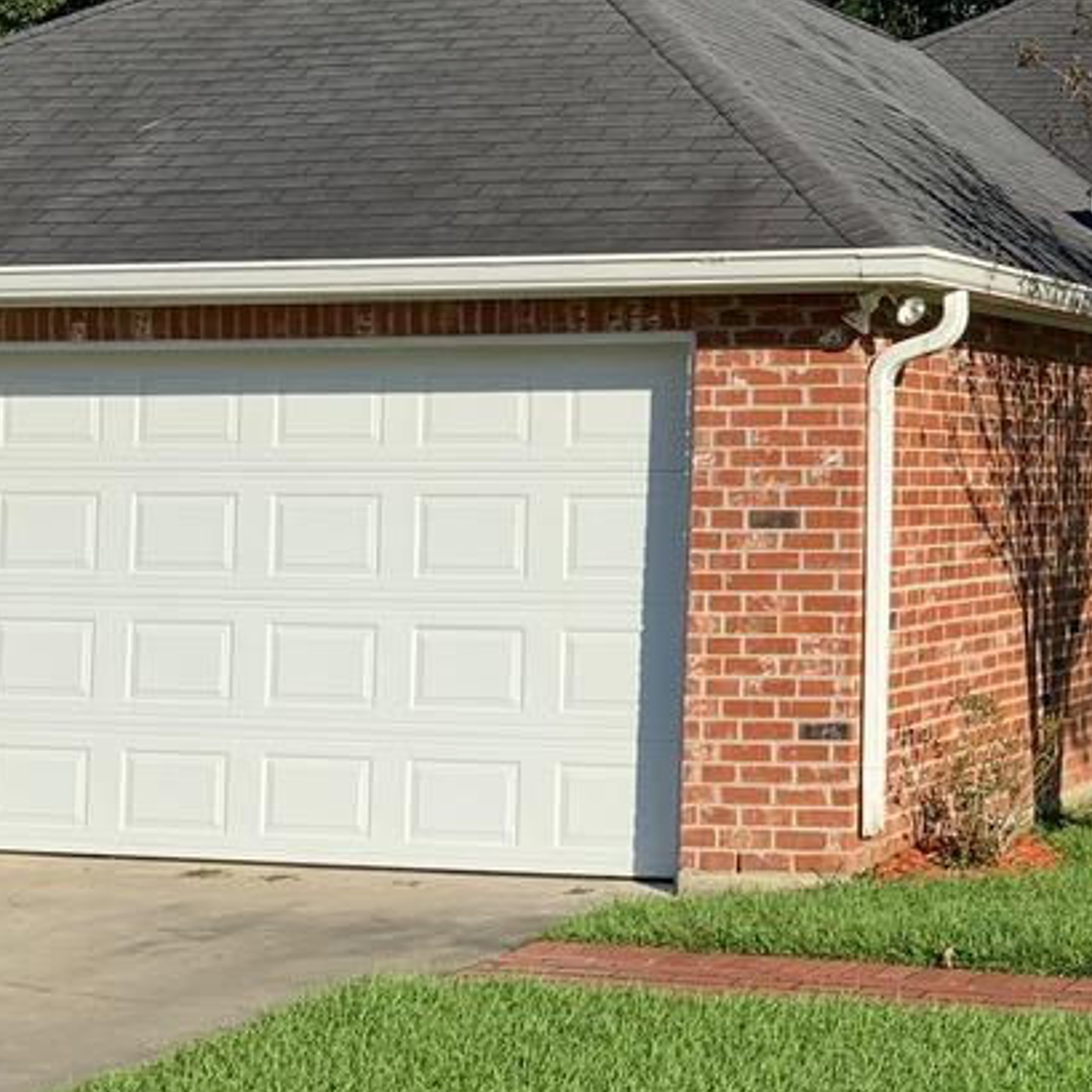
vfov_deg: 23.8
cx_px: 1225
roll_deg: -0.3
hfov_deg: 22.5
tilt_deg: +5.0
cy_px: 291
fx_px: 2570
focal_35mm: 72
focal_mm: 4.25
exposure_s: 1/1661
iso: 25
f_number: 1.8
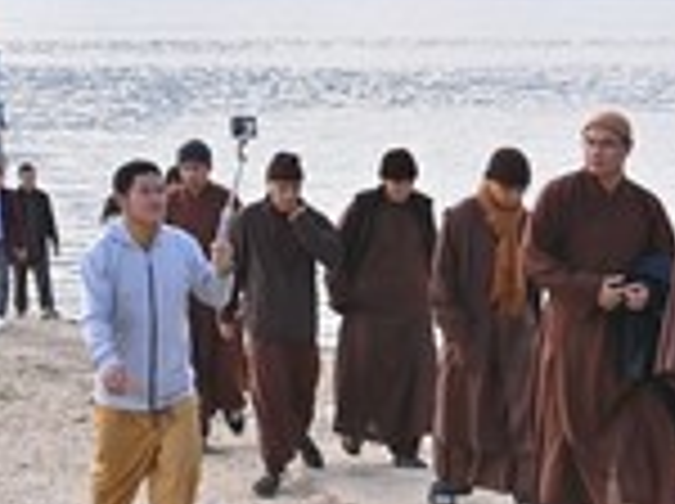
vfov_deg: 13.6
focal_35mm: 100
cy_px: -324
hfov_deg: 19.0
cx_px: -27
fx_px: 1947
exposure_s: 1/125
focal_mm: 24
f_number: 8
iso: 160
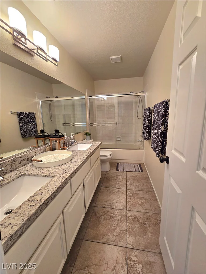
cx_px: 103
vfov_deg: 106.2
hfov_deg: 89.9
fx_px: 103
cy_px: 137
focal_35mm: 13
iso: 125
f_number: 2.2
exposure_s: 1/60.2
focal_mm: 2.2
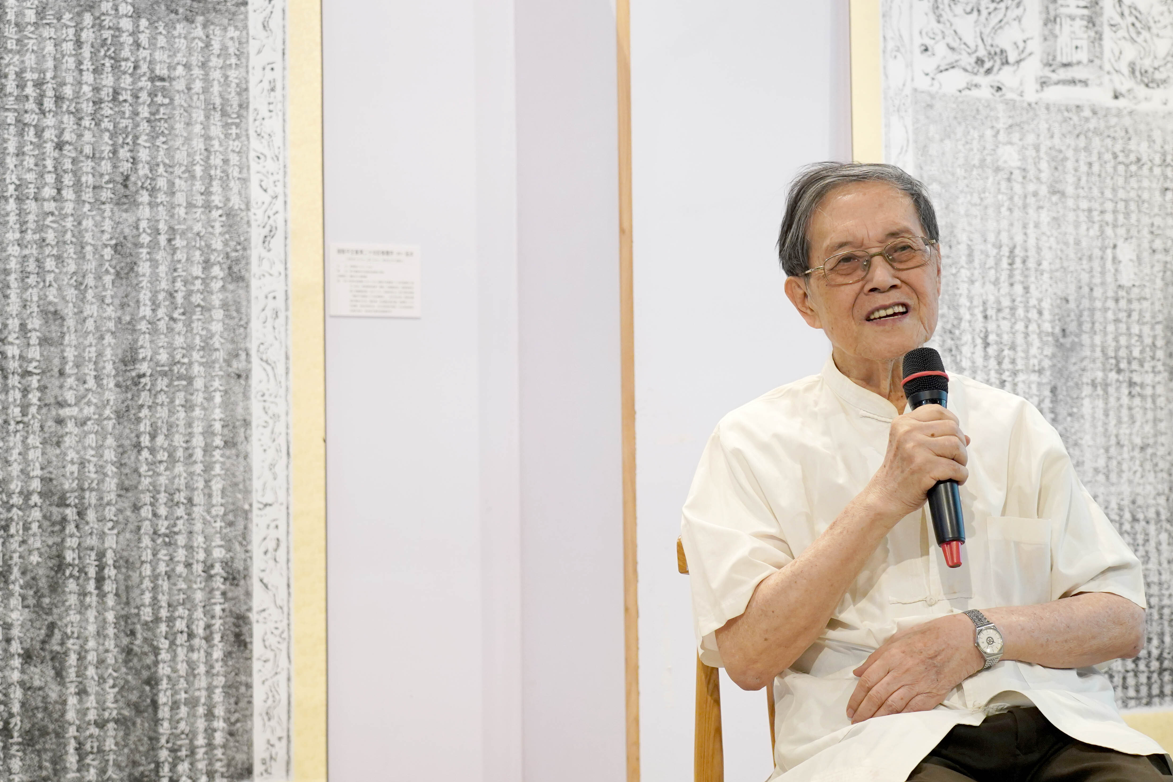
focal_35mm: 61
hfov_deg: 32.9
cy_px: 419
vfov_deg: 22.3
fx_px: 1988
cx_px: 548
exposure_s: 1/125
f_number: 4
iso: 2500
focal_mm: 46
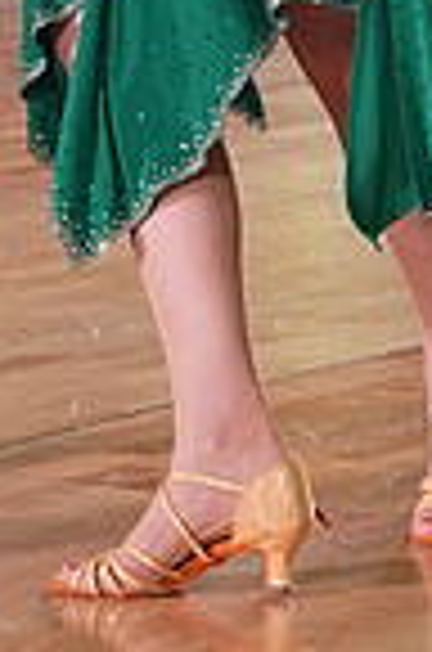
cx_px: -2
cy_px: -346
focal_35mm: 297
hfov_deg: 4.6
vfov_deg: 6.8
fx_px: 5371
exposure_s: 1/320
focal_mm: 74
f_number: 5.6
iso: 5000
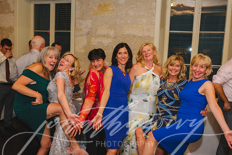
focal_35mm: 35
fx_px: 226
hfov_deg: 54.4
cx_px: 116
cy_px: 78
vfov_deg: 37.9
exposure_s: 1/160
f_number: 3.5
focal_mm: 35
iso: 1600
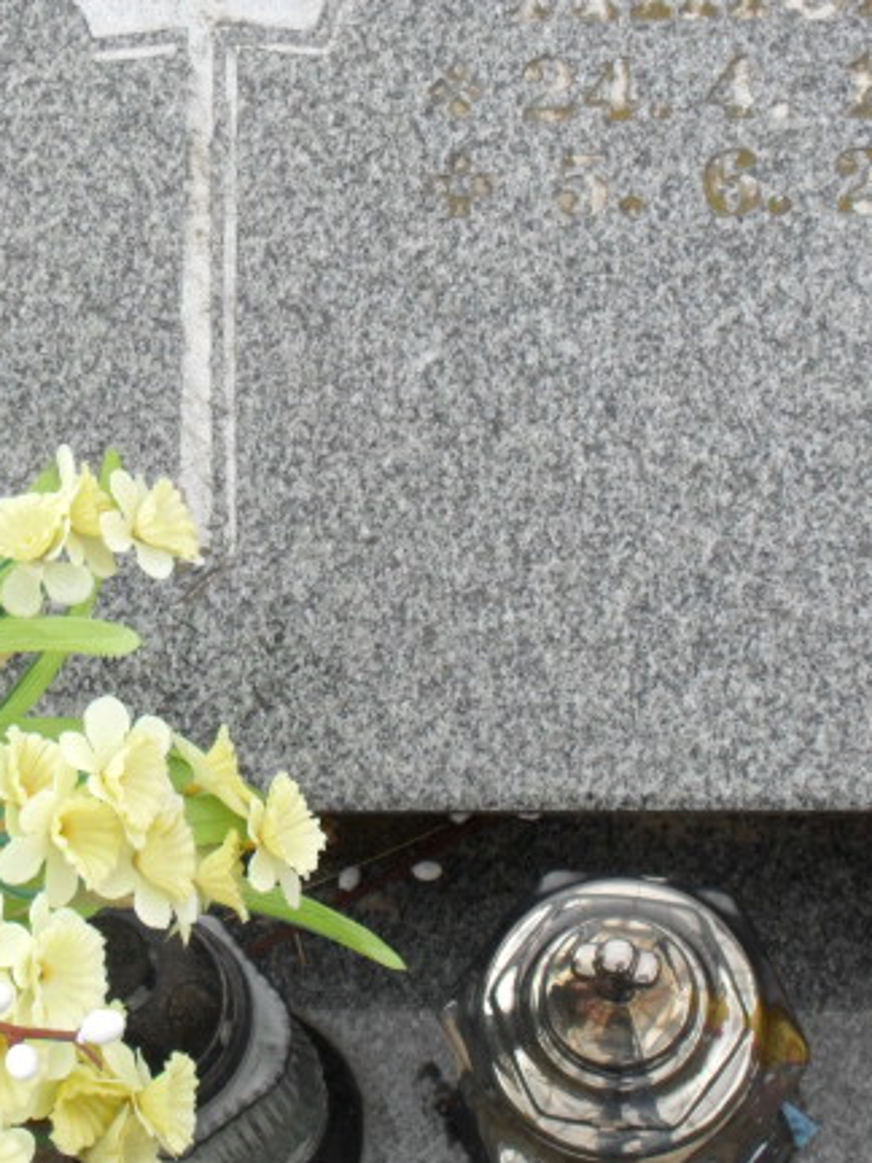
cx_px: 436
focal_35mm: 83
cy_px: 555
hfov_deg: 17.8
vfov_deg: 23.6
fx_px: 2788
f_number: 3.2
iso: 100
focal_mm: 6.3
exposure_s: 1/350
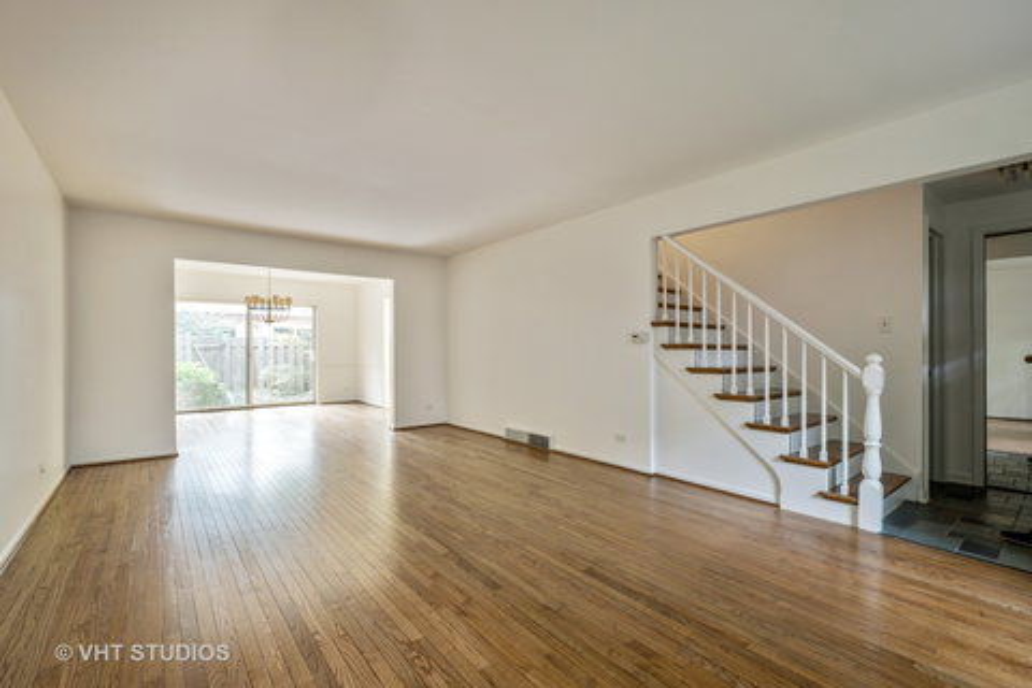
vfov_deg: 77.3
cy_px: 344
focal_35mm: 15
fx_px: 430
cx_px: 516
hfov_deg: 100.4
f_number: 5.6
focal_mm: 10
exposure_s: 1/1.25
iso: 200
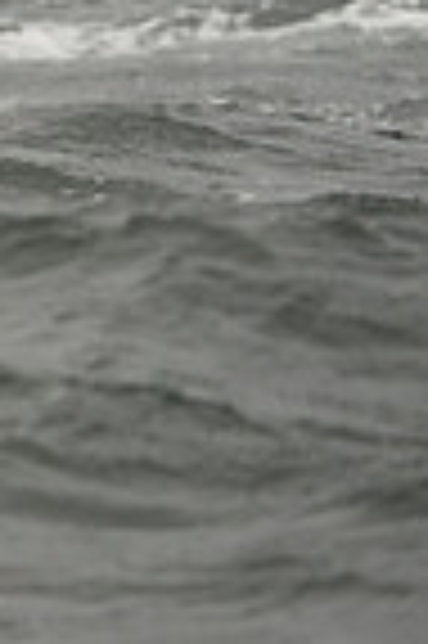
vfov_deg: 1.7
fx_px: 21808
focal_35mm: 1220
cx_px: -833
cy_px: 16
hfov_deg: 1.1
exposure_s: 1/1000
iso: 400
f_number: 5.6
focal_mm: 300
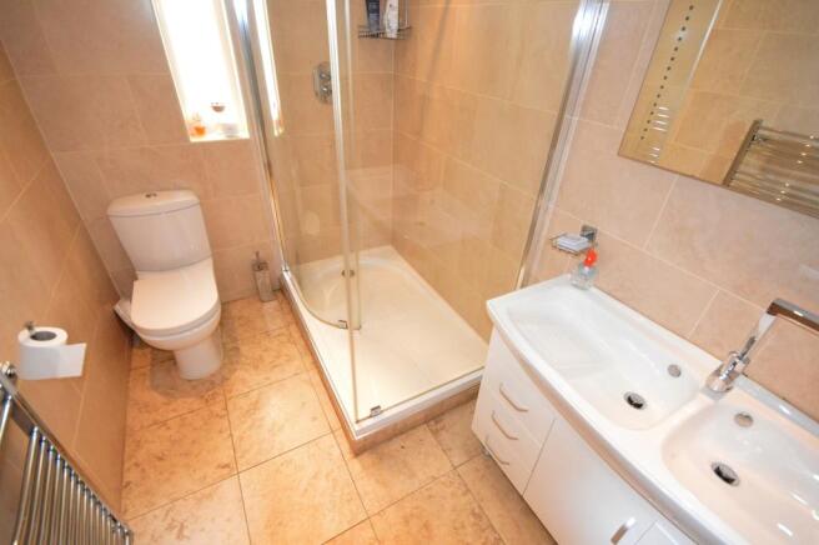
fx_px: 341
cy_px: 272
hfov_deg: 100.4
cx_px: 410
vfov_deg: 77.2
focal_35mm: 15
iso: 3600
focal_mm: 10
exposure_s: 1/60
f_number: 5.6
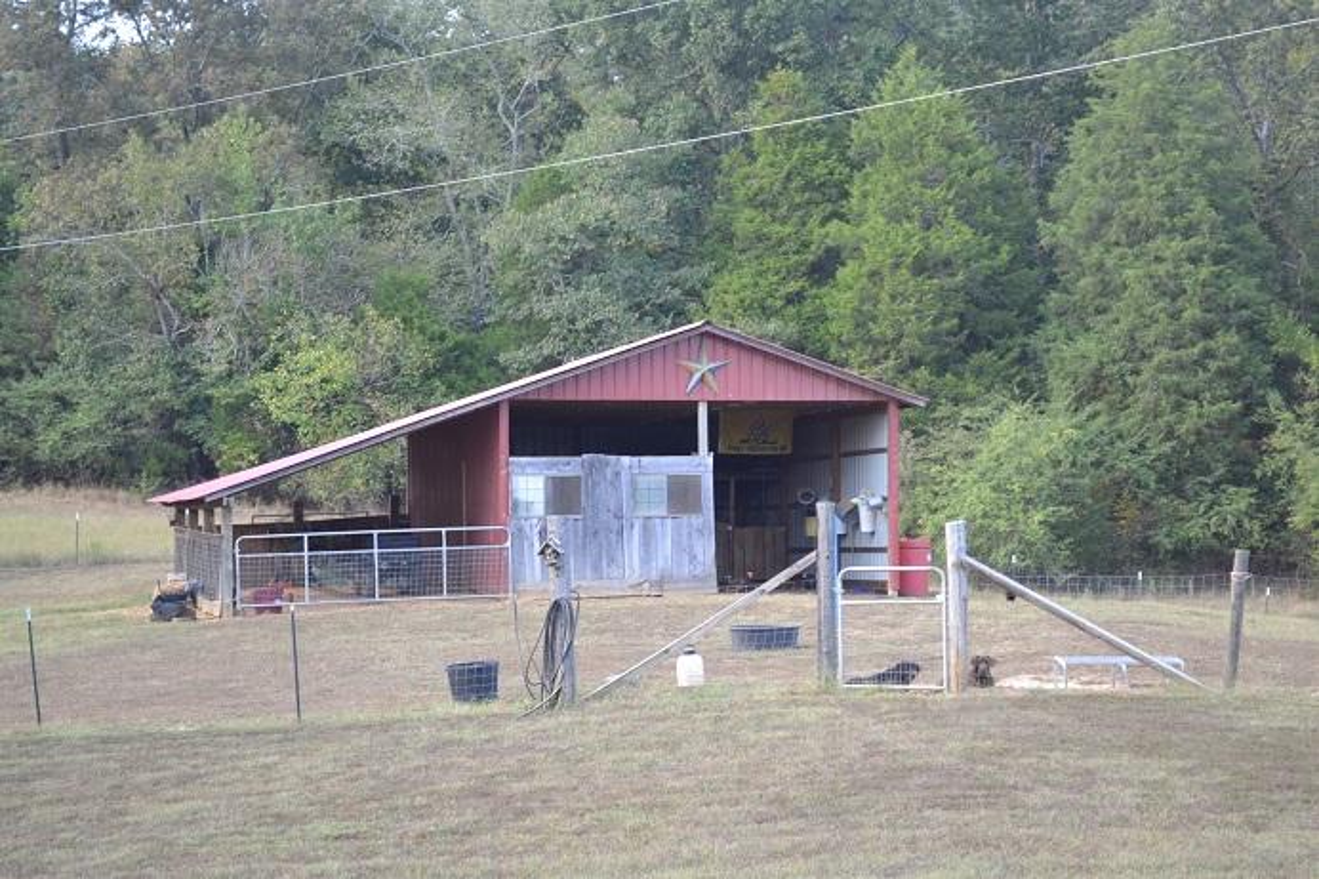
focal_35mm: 82
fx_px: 3022
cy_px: 440
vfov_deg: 16.5
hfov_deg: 24.6
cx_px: 660
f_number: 5.6
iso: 400
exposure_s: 1/100
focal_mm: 55
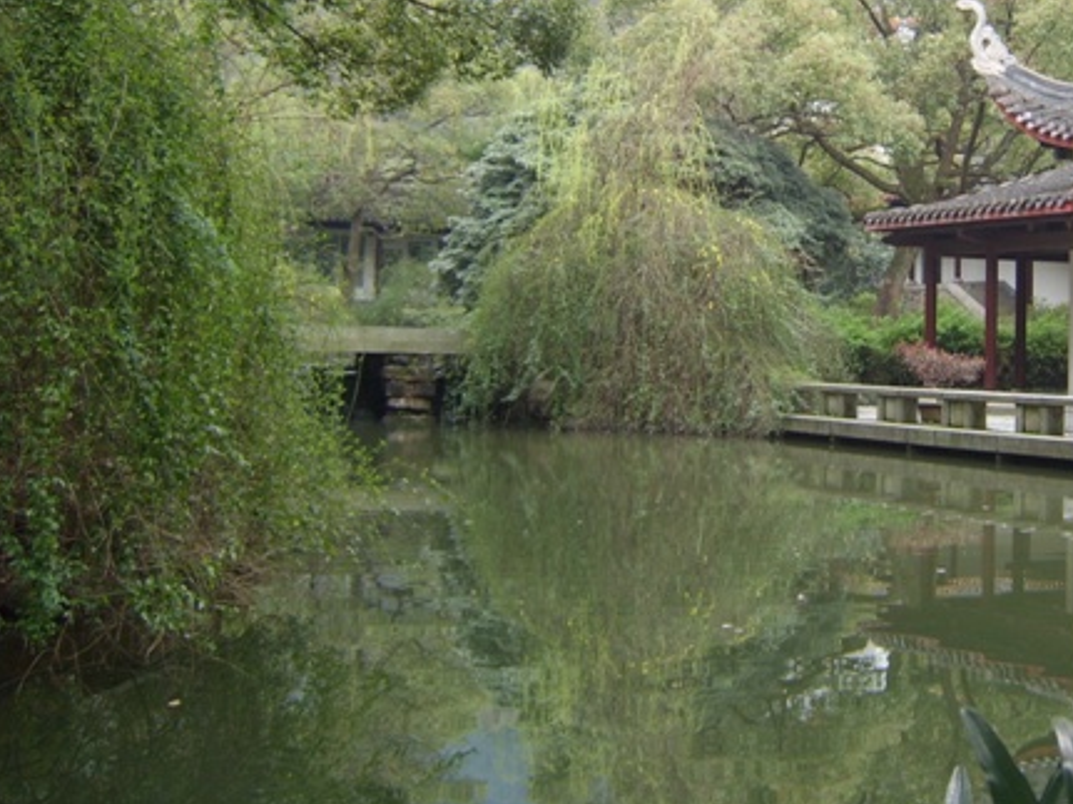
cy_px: 217
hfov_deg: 40.3
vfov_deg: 31.0
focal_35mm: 46
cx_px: 787
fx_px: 1425
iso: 100
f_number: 2.7
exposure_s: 1/60
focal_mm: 8.13
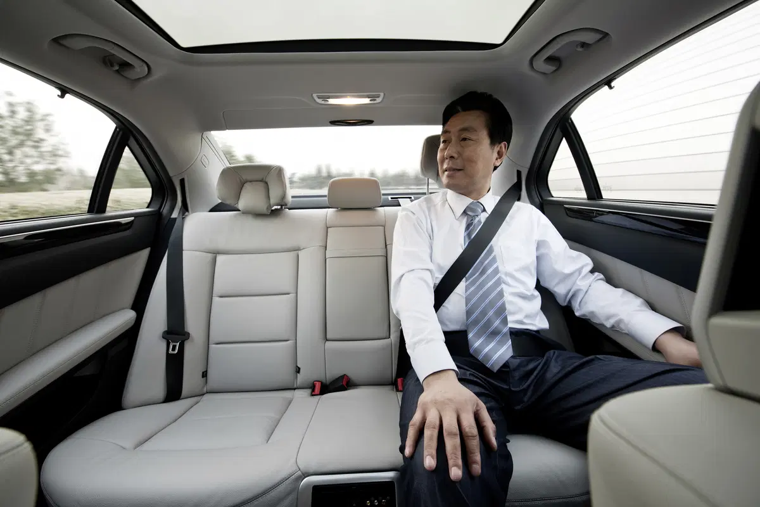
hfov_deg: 104.3
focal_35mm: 14
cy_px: 254
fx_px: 296
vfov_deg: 81.2
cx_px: 380
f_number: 6.3
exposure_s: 1/4
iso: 100
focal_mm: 14
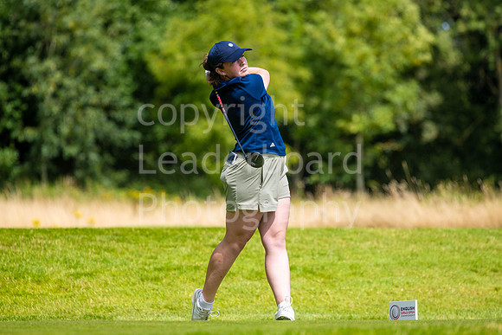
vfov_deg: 4.6
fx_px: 4184
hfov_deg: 6.9
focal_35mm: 300
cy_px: 168
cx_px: 251
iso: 200
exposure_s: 1/1250
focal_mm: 300
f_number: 5.6
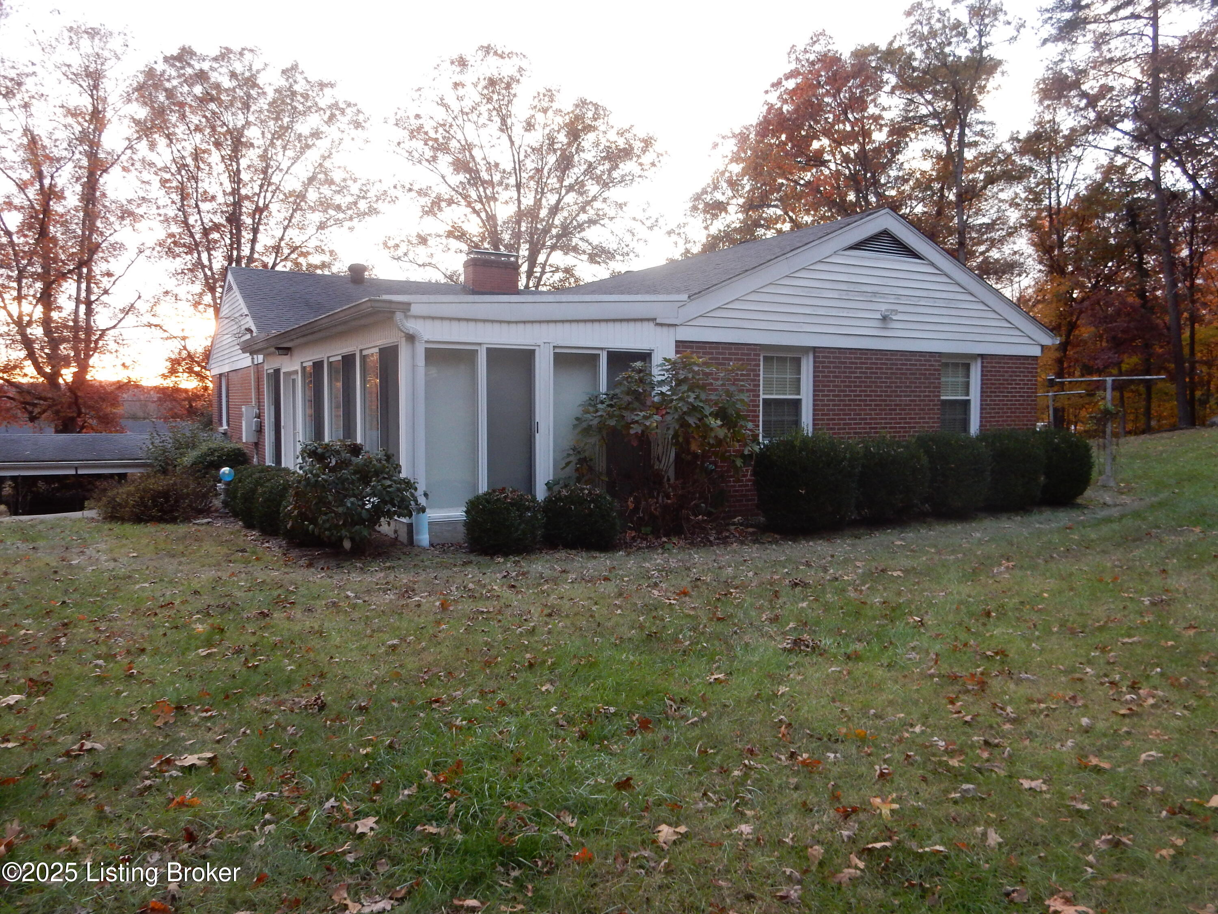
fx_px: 880
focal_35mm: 25
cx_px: 609
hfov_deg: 69.4
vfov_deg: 54.9
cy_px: 457
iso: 250
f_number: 3.7
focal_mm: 4.5
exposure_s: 1/30
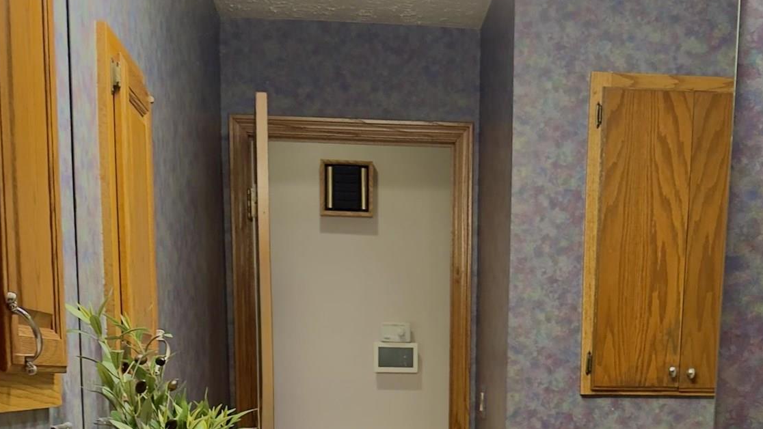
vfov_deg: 20.8
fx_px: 1093
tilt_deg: -9.3
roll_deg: +1.4
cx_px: 438
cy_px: 514
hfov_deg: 38.4
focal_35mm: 54
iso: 320
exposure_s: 1/60
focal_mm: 6.76
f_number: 1.78
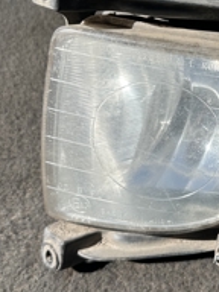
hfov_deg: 23.6
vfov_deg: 32.1
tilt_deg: -53.6
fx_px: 506
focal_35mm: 60
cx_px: 205
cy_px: 113
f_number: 1.78
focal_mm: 6.86
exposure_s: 1/2469
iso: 80
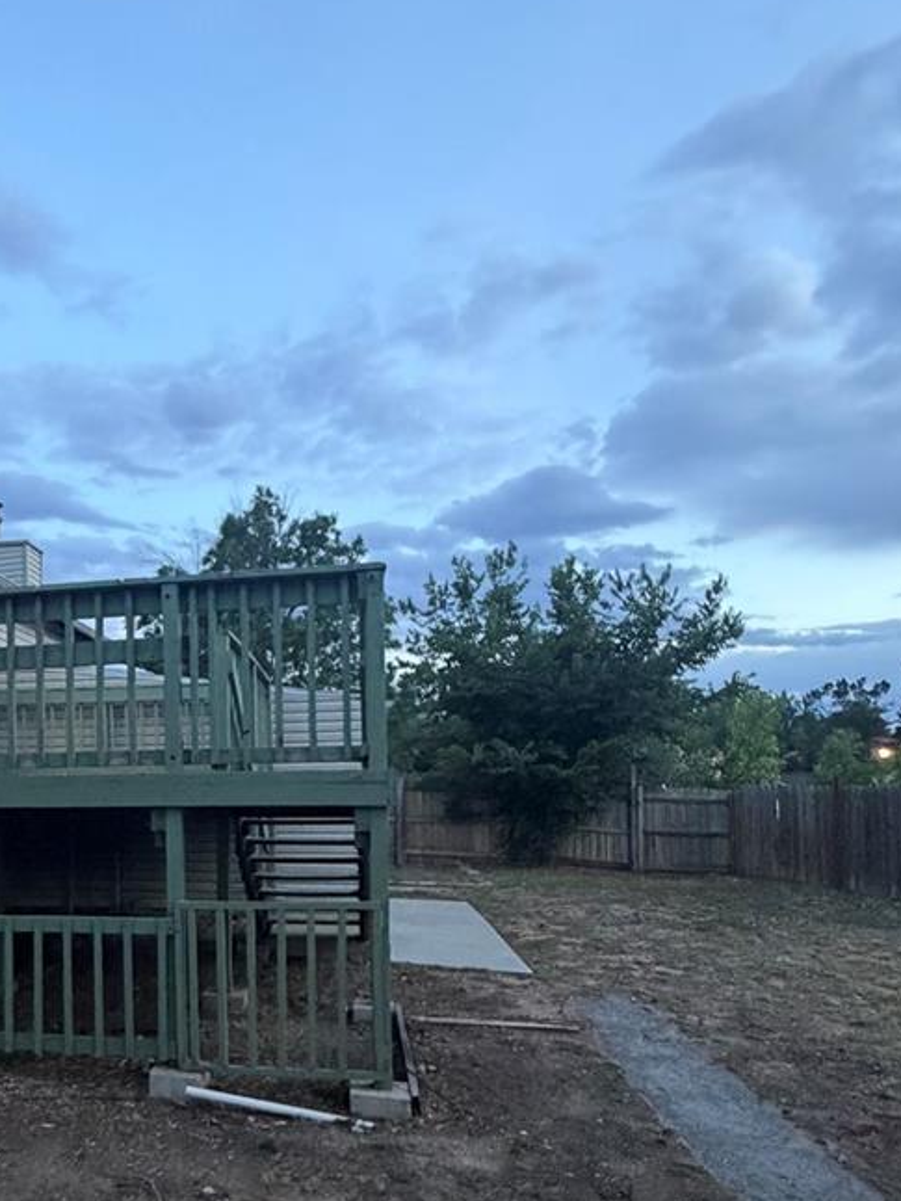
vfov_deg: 65.7
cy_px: 792
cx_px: 143
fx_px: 902
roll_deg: +0.9
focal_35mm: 26
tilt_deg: -2.5
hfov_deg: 49.1
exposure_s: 1/60
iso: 500
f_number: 2.2
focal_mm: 2.22
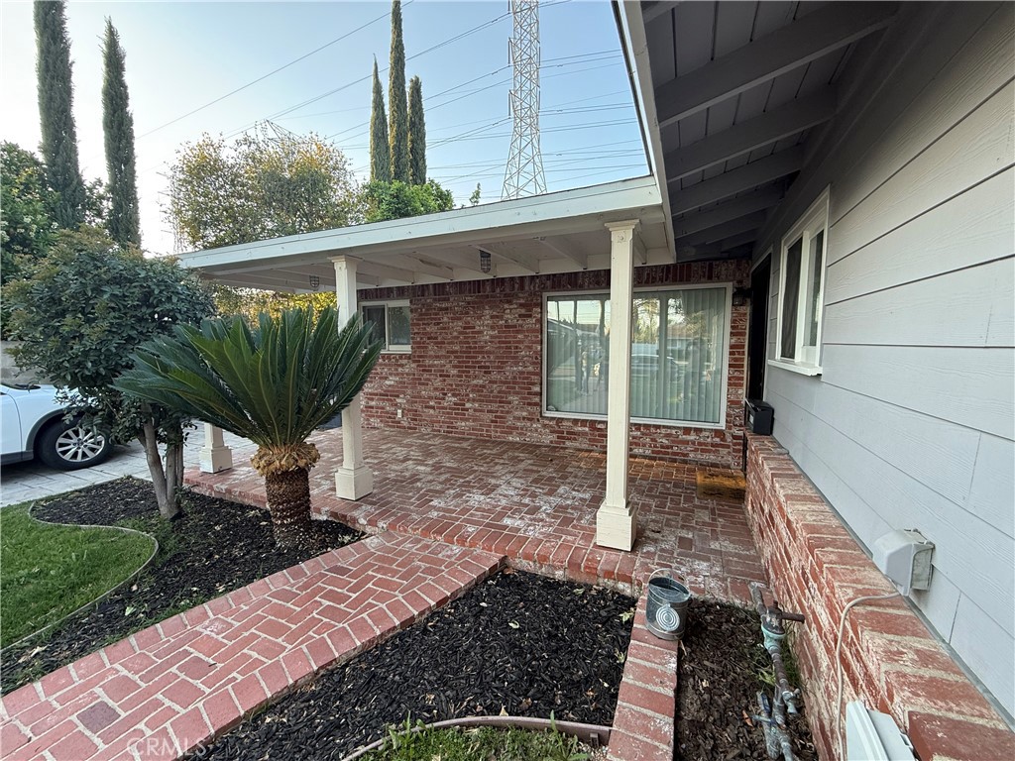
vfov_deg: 85.7
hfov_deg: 102.1
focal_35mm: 14
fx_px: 411
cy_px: 380
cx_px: 508
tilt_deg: -3.5
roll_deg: +1.1
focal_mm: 2.22
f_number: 2.2
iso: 64
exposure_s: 1/99
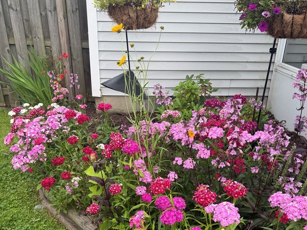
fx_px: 293
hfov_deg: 55.3
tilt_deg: -23.5
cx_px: 154
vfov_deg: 42.1
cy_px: 161
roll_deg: +0.1
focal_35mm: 33
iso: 80
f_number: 1.78
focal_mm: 6.76
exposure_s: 1/391
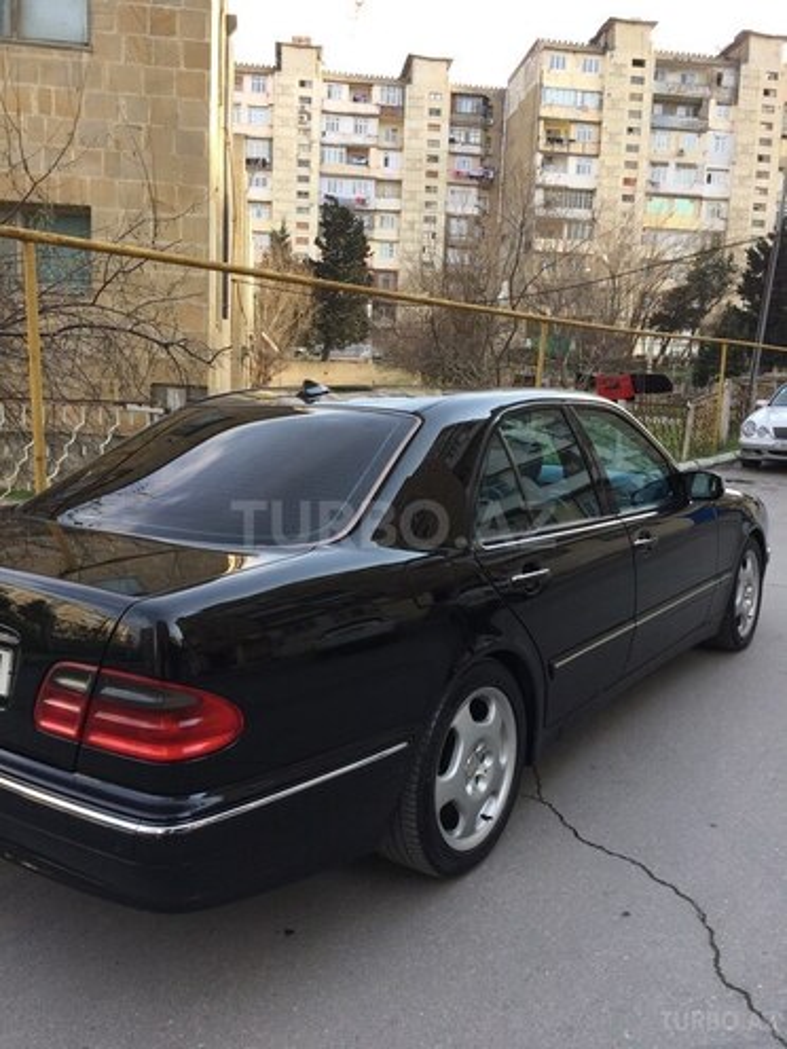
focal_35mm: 29
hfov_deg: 48.2
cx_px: 394
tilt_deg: -8.9
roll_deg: -2.4
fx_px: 879
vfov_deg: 61.7
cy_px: 524
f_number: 2.2
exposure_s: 1/488
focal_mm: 4.15
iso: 32
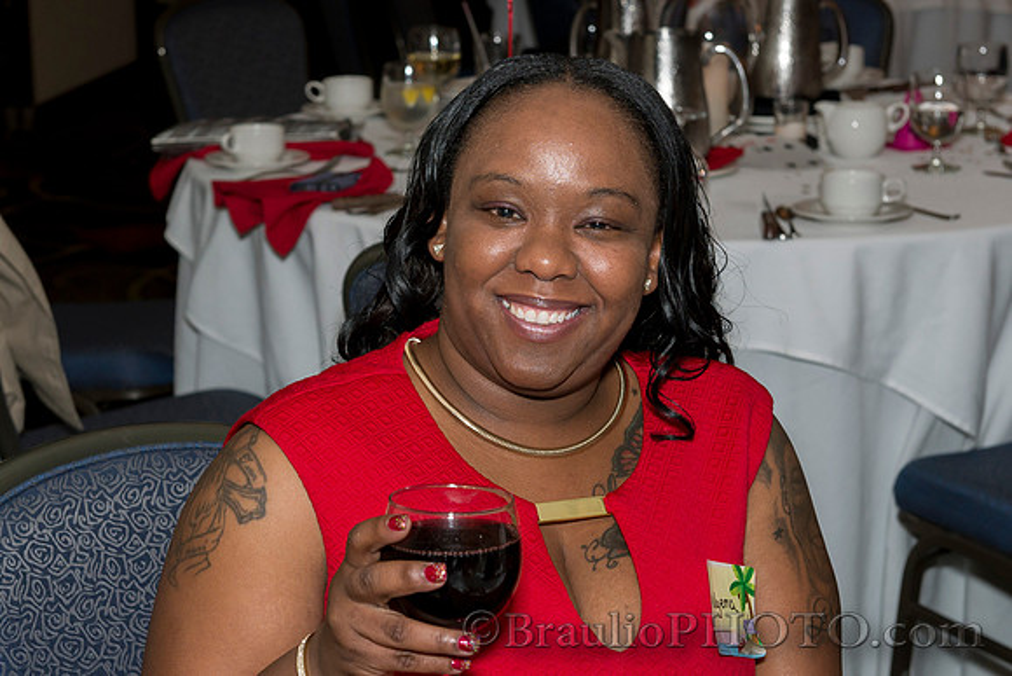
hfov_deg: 22.4
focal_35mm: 91
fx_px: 2548
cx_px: 412
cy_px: 352
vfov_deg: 15.1
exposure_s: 1/100
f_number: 6.3
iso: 800
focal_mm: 56
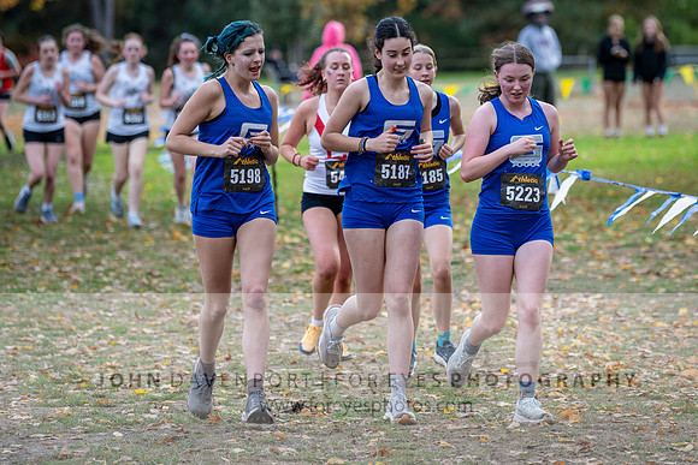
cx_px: 416
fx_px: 4087
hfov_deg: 9.8
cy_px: 138
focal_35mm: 211
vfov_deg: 6.5
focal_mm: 150
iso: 280
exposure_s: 1/1000
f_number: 2.8
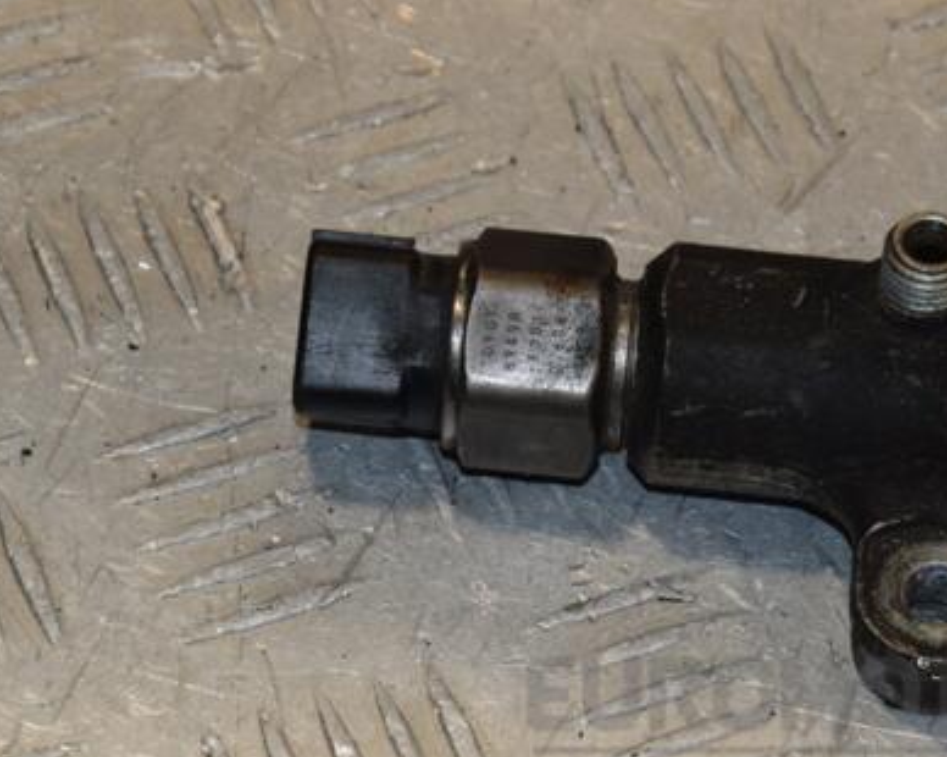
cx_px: 481
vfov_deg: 6.8
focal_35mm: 229
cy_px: 369
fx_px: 6407
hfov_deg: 8.5
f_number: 9
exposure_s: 1/200
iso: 800
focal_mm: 105
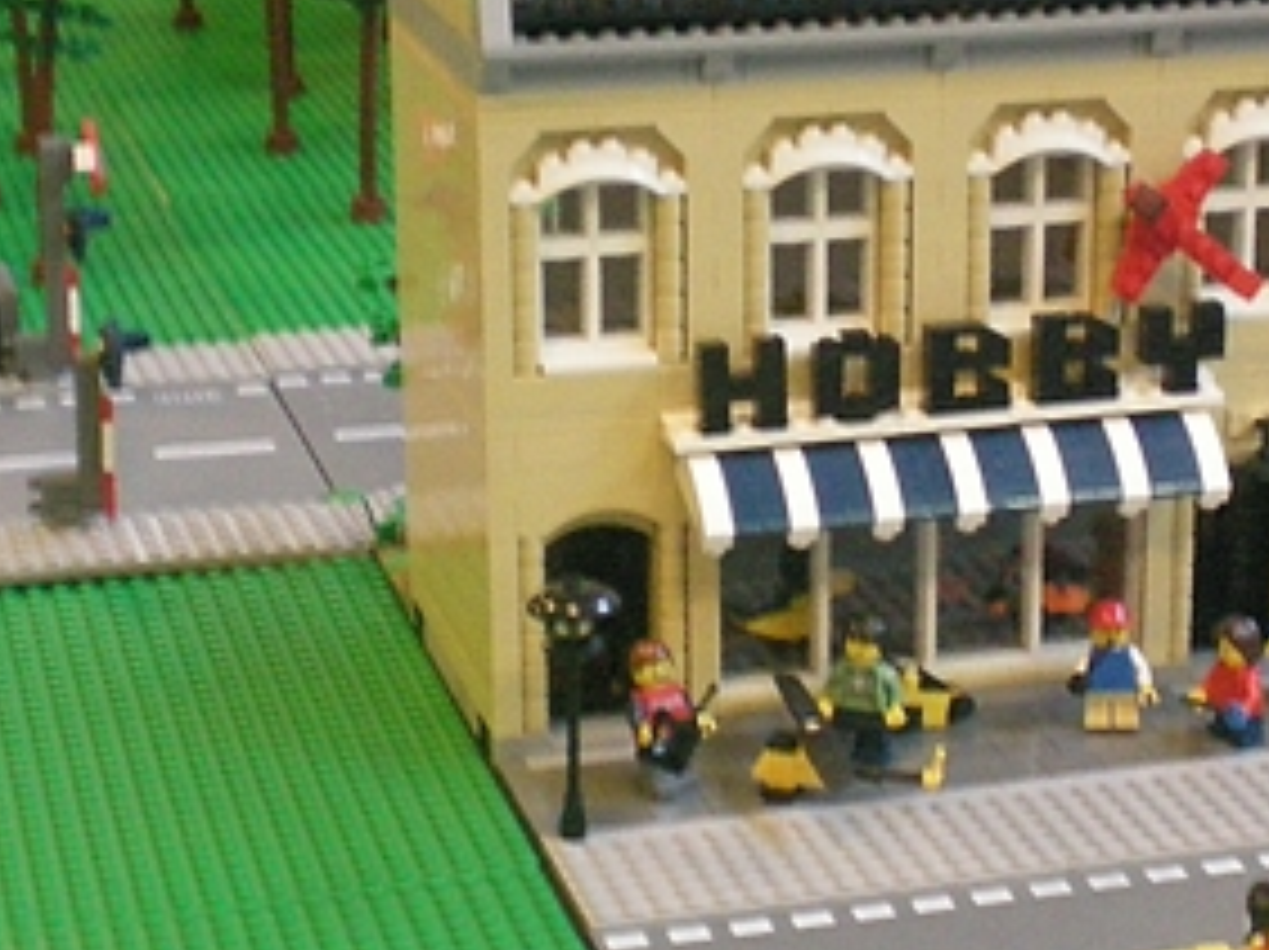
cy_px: 414
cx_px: 918
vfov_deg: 14.8
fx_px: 3663
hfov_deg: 19.5
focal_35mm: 100
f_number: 3.5
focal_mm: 7.4
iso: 400
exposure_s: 1/15
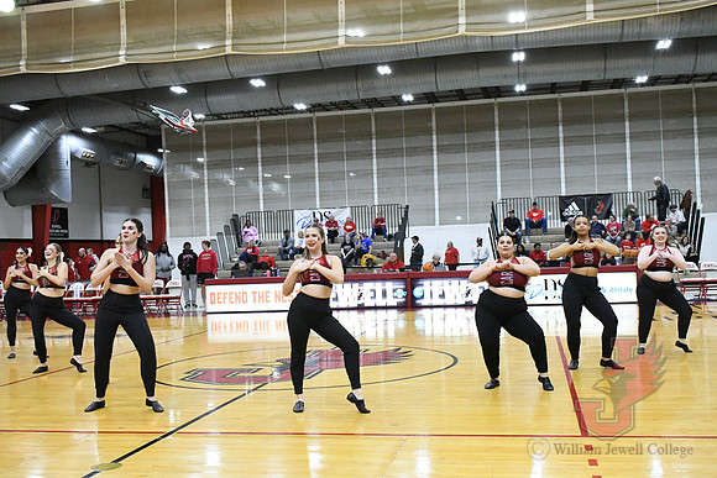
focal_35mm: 39
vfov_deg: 34.2
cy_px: 239
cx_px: 358
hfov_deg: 49.5
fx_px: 777
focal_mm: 26
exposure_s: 1/640
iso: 10000
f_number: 5.6
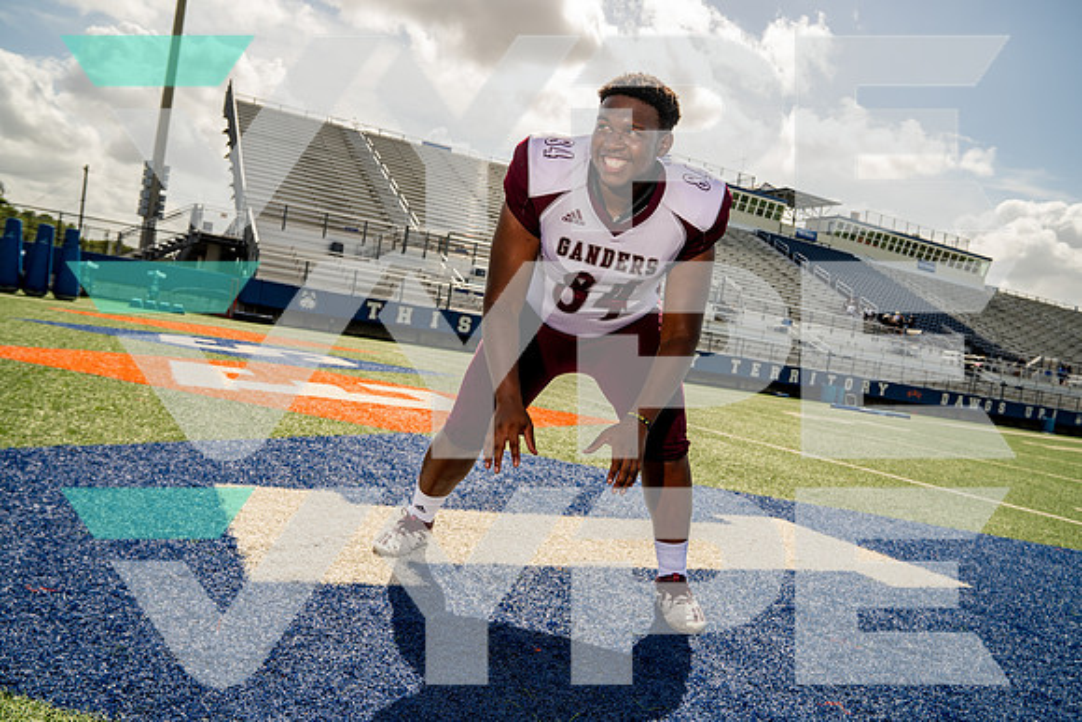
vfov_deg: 46.4
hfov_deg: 65.5
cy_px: 361
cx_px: 541
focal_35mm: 28
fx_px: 842
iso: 100
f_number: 5.6
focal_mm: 28
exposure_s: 1/500
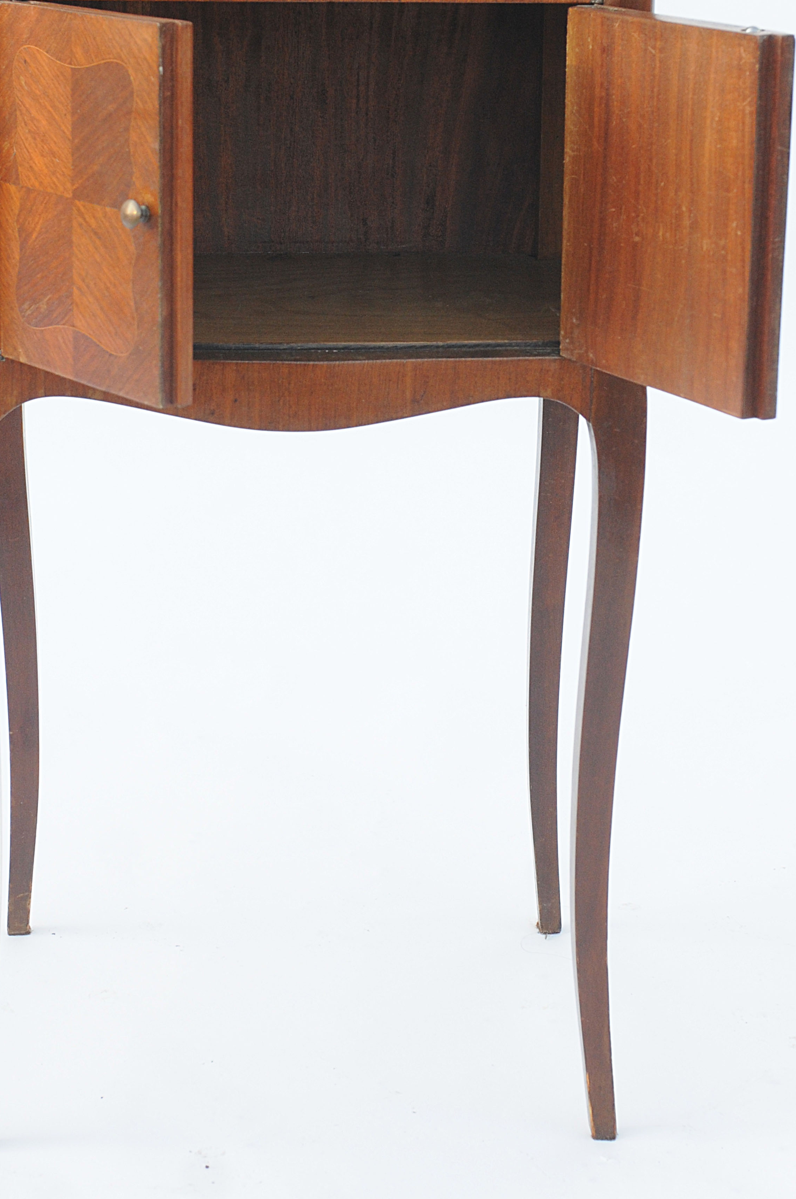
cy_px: 451
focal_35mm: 60
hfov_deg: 22.6
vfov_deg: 33.3
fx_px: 1995
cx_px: 348
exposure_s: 1/250
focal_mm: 32
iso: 400
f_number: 4.5
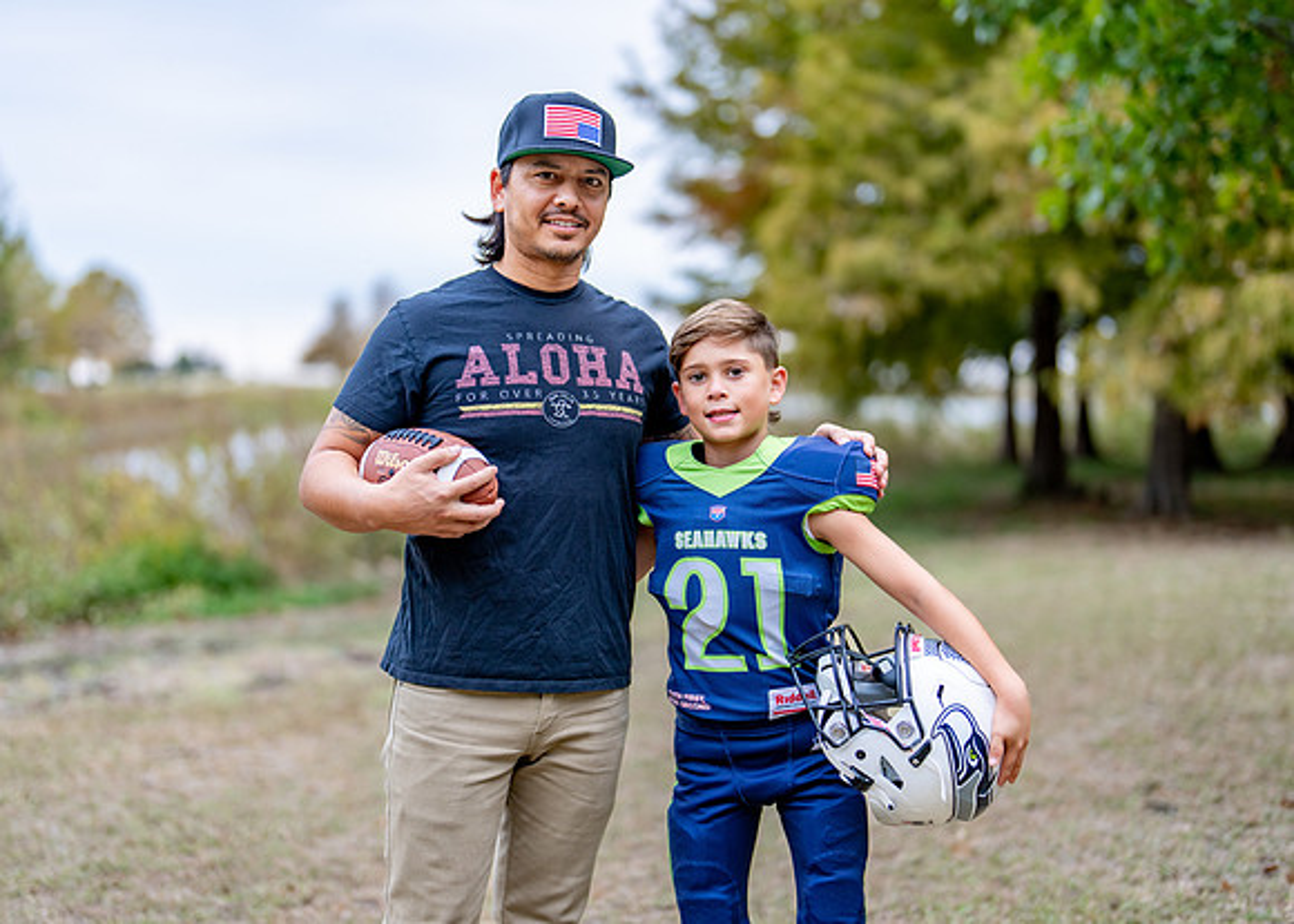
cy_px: 461
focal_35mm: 55
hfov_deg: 35.6
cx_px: 612
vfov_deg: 25.8
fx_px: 2013
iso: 100
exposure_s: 1/400
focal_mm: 50
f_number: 1.2
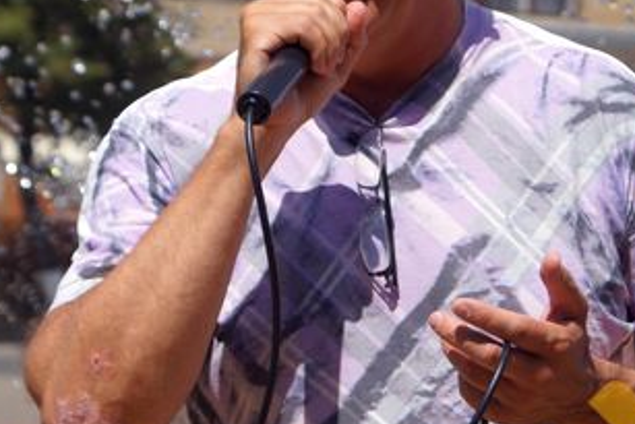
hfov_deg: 10.0
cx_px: 463
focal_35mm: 205
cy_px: 134
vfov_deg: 6.7
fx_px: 3618
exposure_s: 1/500
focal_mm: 60
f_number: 6.3
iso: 100
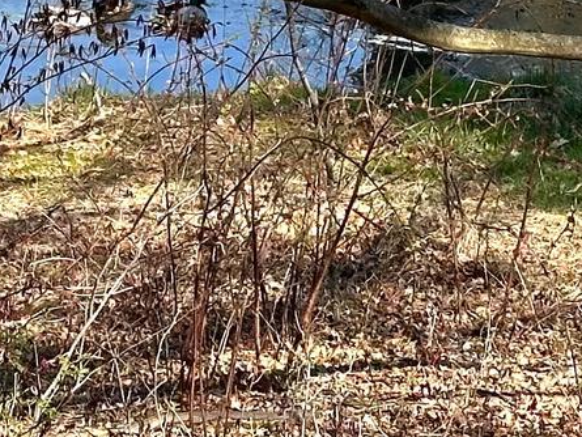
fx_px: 3717
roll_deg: -1.1
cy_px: -526
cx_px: -33
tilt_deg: -5.5
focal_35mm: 221
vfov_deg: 6.5
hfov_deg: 8.9
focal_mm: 6.86
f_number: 1.78
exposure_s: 1/1453
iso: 64
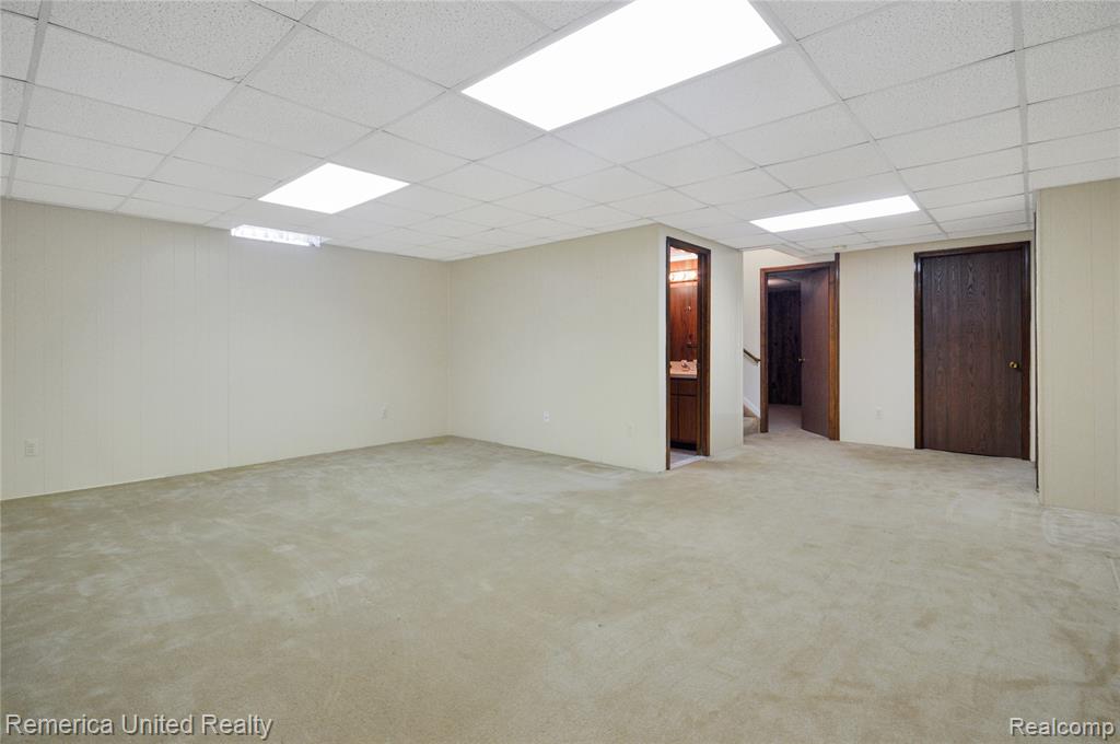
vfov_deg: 77.2
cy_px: 372
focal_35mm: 15
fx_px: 466
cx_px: 560
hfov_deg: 100.5
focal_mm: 10
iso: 200
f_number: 6.3
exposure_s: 1/8
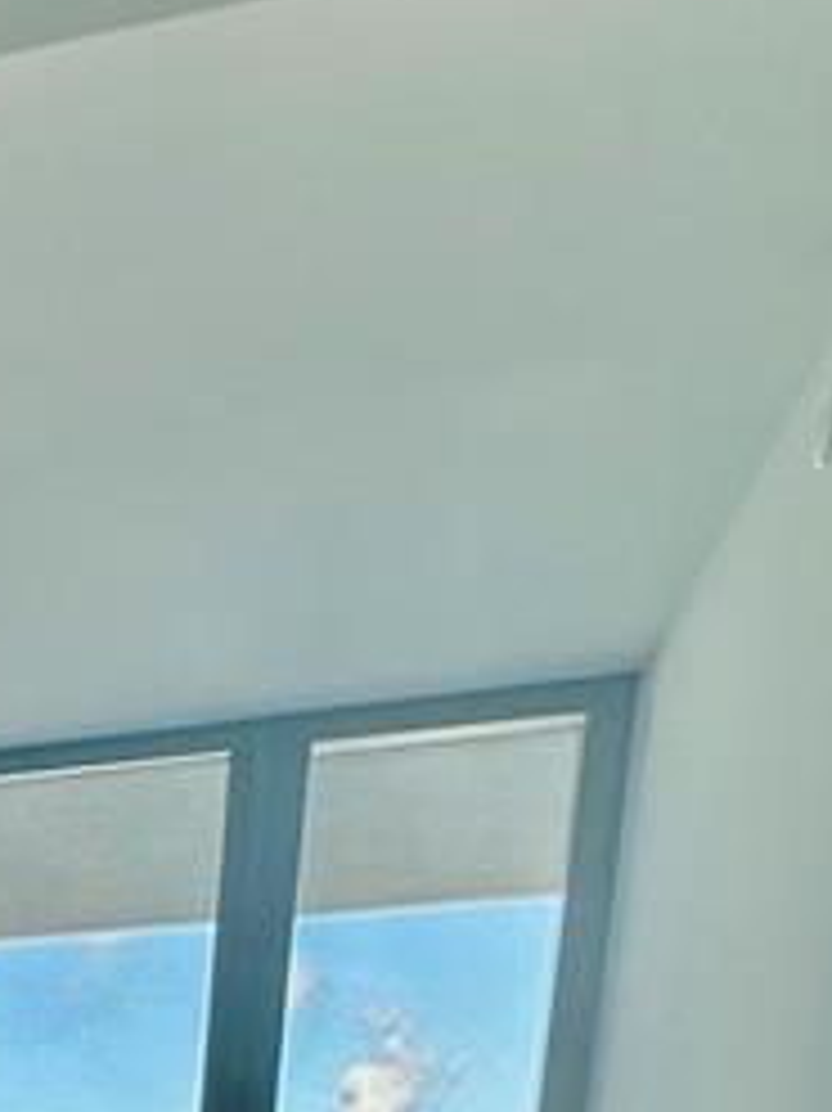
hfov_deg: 17.7
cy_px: 1981
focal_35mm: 68
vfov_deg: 20.5
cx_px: -630
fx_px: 2181
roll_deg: +0.2
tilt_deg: -15.1
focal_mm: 2.22
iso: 40
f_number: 2.2
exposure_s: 1/197
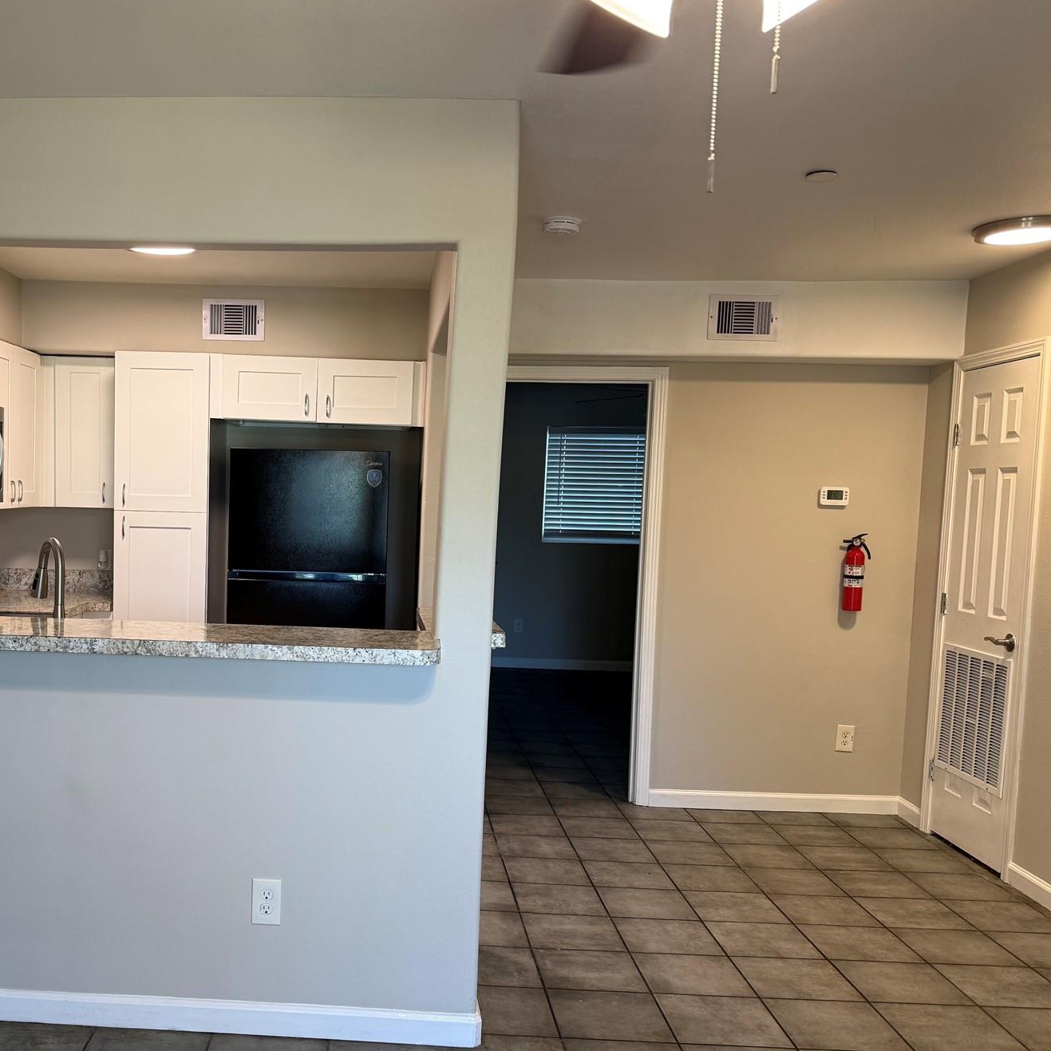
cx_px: 317
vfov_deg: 49.7
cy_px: 567
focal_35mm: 33
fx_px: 1134
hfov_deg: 48.5
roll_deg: -1.7
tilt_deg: -4.2
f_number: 1.78
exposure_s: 1/60
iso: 125
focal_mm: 6.76
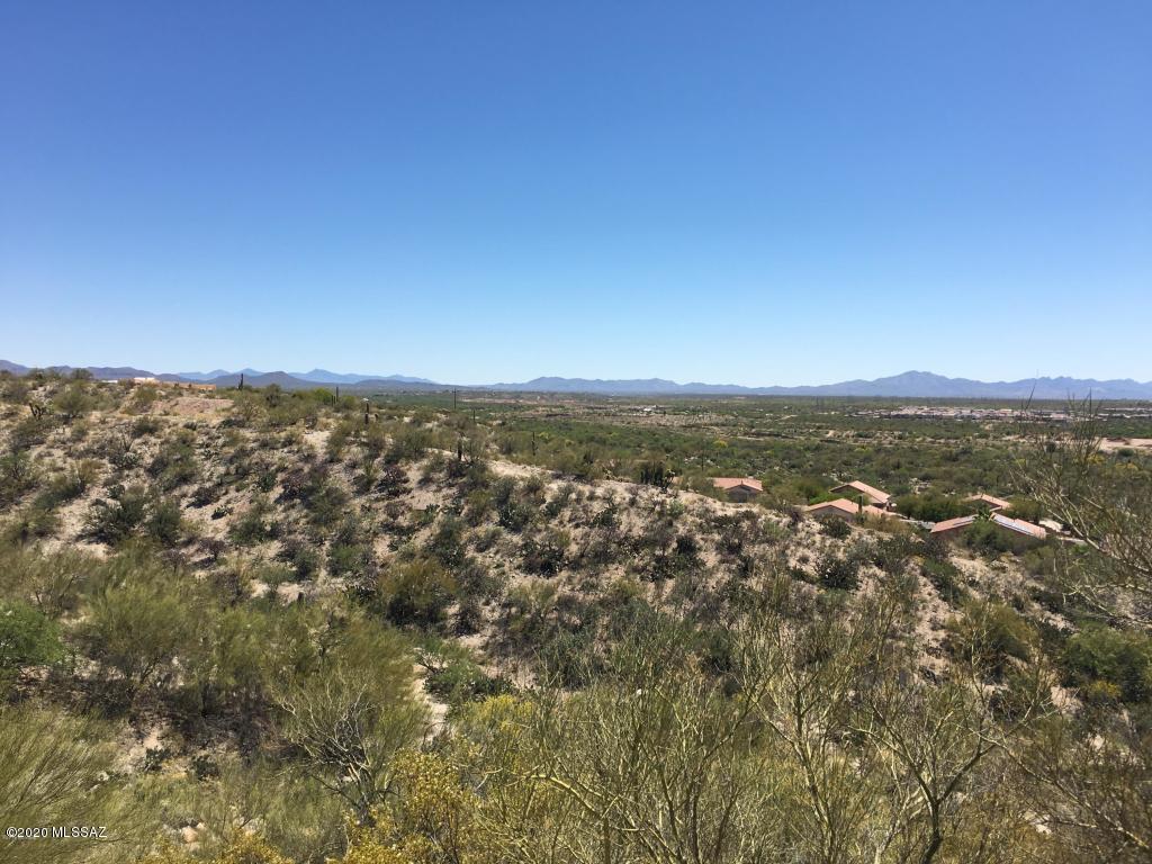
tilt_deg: -0.9
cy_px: 432
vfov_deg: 48.2
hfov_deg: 61.7
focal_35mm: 29
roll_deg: +0.0
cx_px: 576
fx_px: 965
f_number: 2.2
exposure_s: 1/1923
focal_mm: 4.15
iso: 25
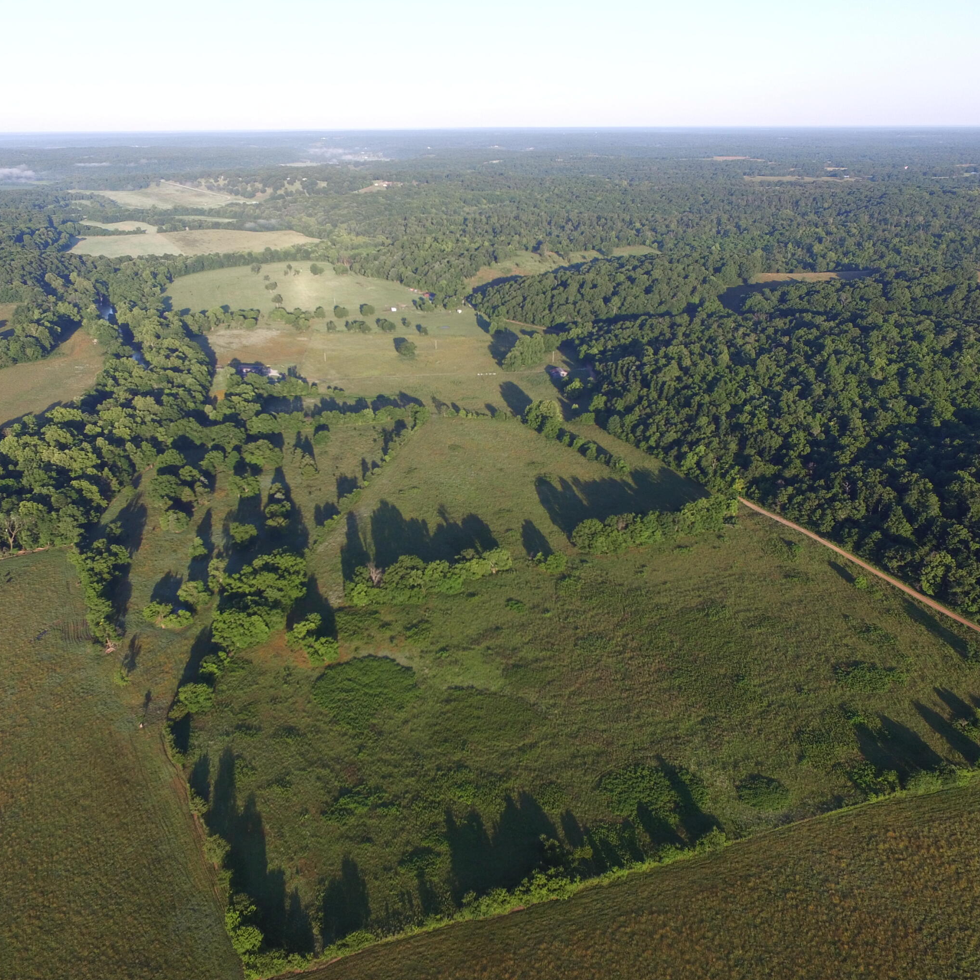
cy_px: 470
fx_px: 833
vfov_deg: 60.9
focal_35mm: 26
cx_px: 464
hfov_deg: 60.9
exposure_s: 1/290
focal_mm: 3.61
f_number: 2.8
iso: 100
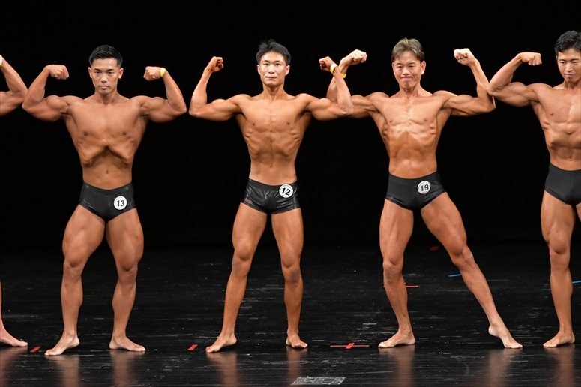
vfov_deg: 5.4
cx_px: 290
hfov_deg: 8.1
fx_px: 4113
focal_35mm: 255
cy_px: 194
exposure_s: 1/400
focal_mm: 170
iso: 3200
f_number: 5.6
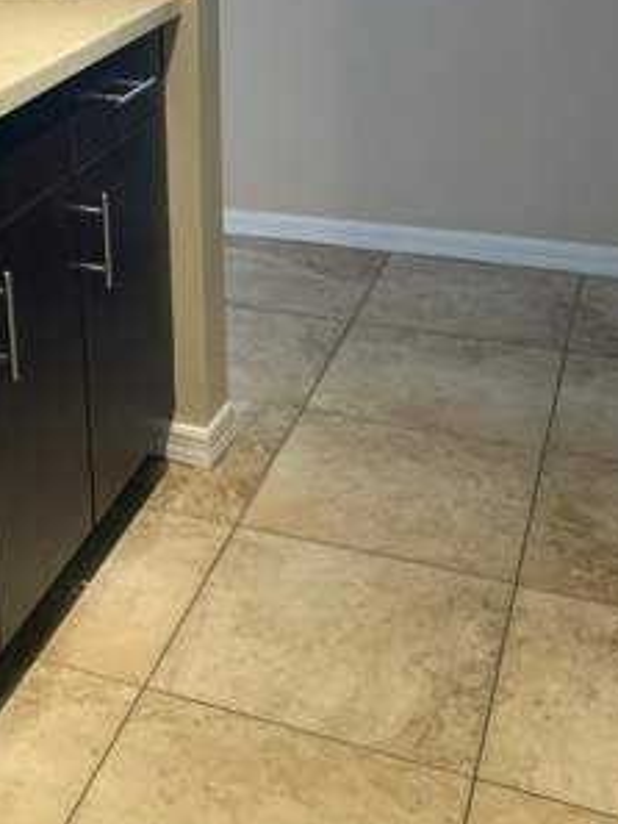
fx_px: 1332
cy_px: 94
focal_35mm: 56
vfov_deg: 32.7
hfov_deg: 24.8
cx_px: -8
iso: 200
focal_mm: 4.25
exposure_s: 1/60
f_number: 1.8
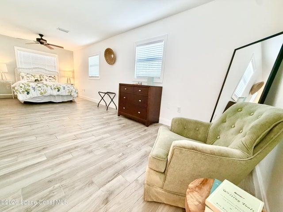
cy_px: 106
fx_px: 114
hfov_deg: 102.1
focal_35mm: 14
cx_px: 142
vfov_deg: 85.7
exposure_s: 1/60
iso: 250
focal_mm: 2.22
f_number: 2.2
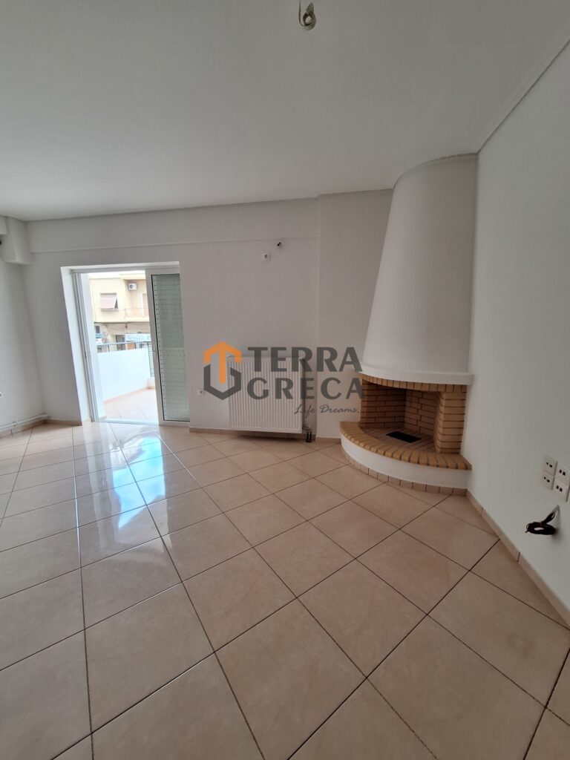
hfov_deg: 89.9
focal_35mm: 13
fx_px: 285
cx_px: 285
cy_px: 380
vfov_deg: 106.2
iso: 64
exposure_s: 1/40
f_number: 2.2
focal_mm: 1.74
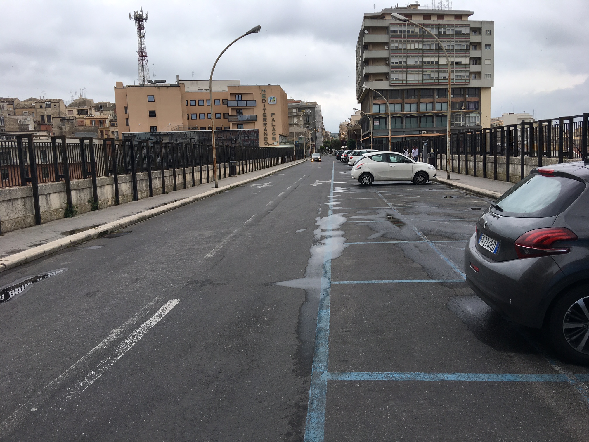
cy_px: 221
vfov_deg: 48.2
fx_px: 493
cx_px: 294
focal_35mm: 29
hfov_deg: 61.7
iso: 25
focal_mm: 4.15
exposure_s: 1/712
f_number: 2.2
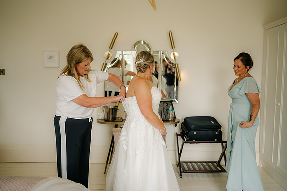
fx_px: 279
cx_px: 144
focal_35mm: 35
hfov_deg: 54.4
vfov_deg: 37.9
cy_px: 96
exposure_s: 1/500
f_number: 1.6
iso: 100
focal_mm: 35
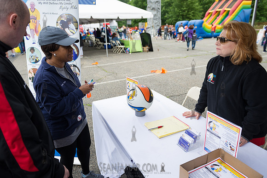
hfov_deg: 73.7
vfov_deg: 53.2
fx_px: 178
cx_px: 134
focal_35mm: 24
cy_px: 89
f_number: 3.5
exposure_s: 1/800
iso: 200
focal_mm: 24
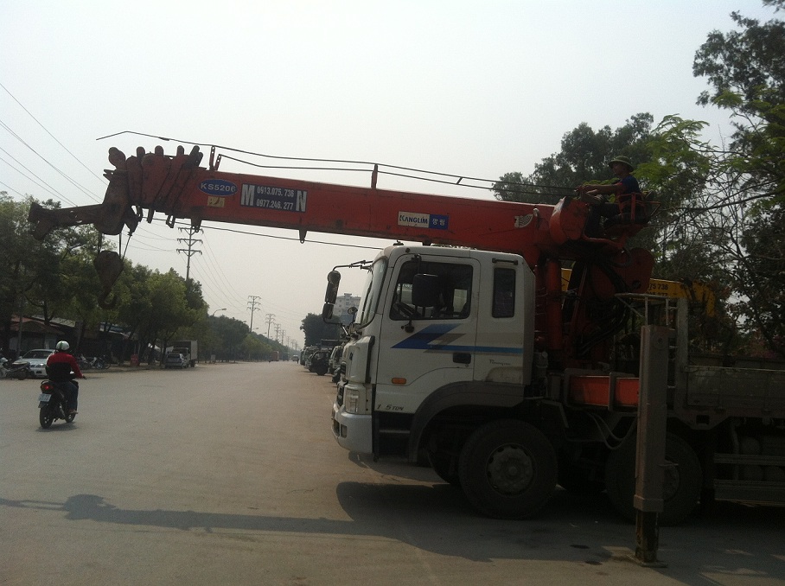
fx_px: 792
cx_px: 392
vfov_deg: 40.6
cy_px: 293
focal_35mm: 35
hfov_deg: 52.7
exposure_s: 1/2514
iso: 80
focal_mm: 3.85
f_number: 2.8
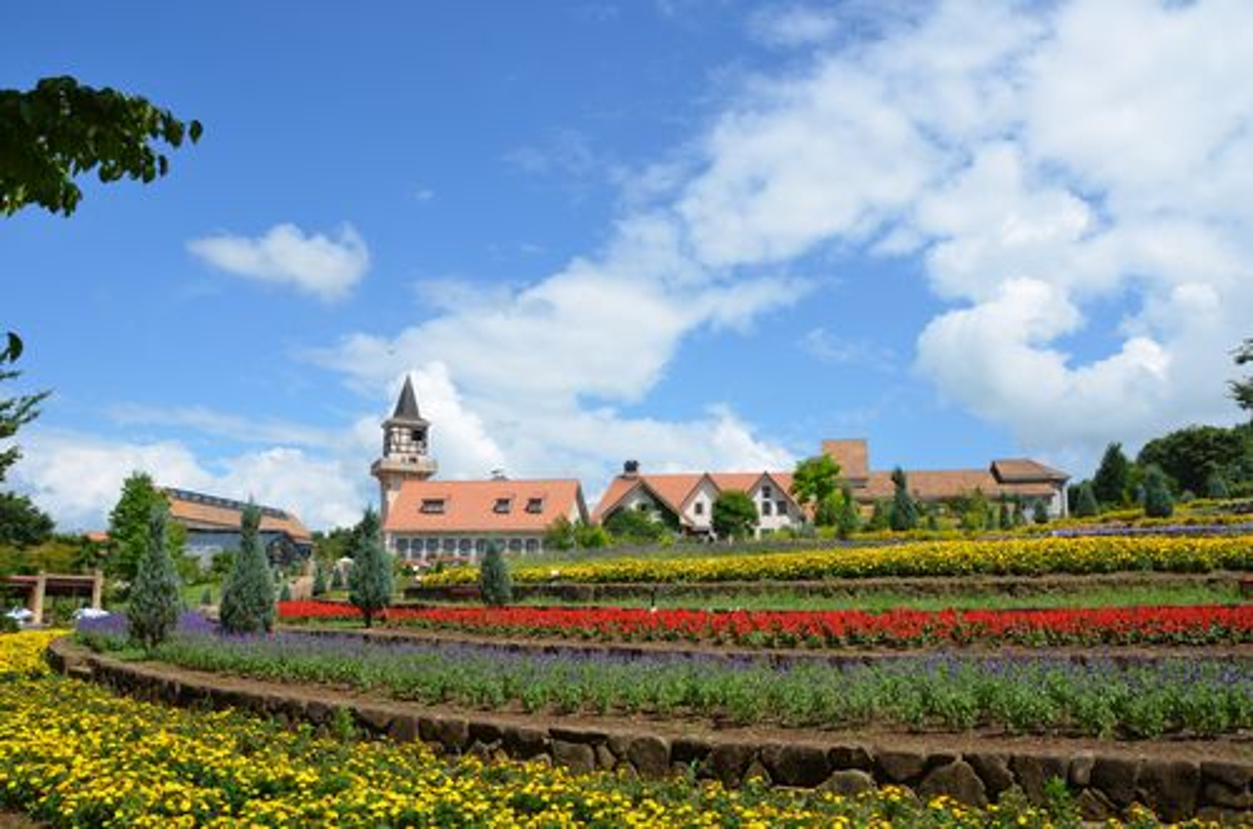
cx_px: 626
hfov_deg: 67.5
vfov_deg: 47.7
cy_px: 414
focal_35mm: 27
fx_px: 938
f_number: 8
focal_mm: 18
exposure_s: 1/250
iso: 100
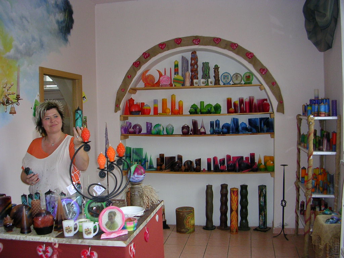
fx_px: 378
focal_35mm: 38
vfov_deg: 37.7
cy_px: 129
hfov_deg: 49.0
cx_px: 172
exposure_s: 1/60.1
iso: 64
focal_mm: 5.8
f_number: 2.8
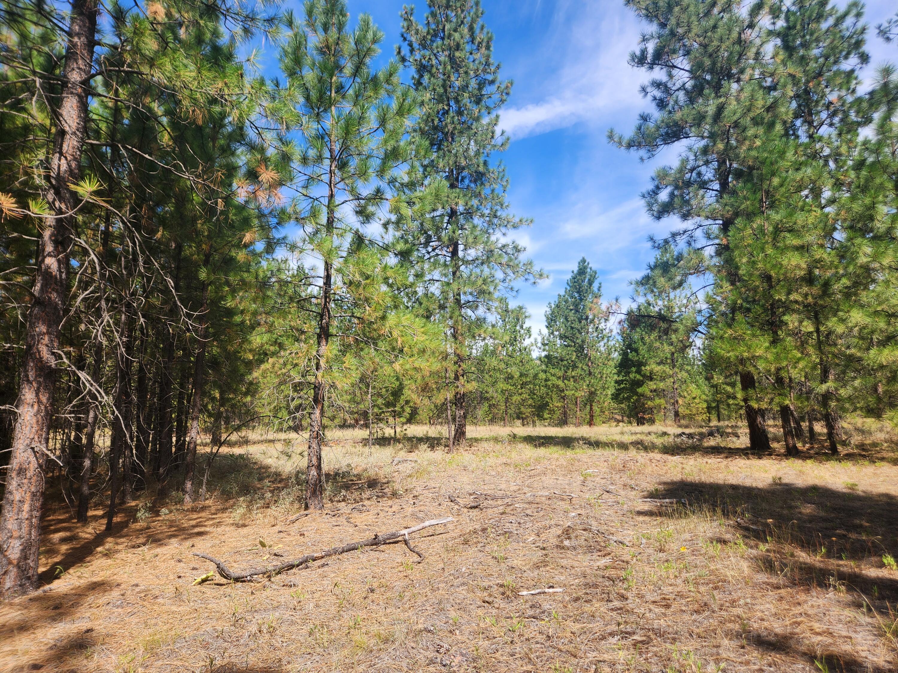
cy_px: 336
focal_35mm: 23
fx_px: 597
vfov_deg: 58.9
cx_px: 449
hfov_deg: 73.9
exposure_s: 1/803
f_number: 1.8
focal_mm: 5.4
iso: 20
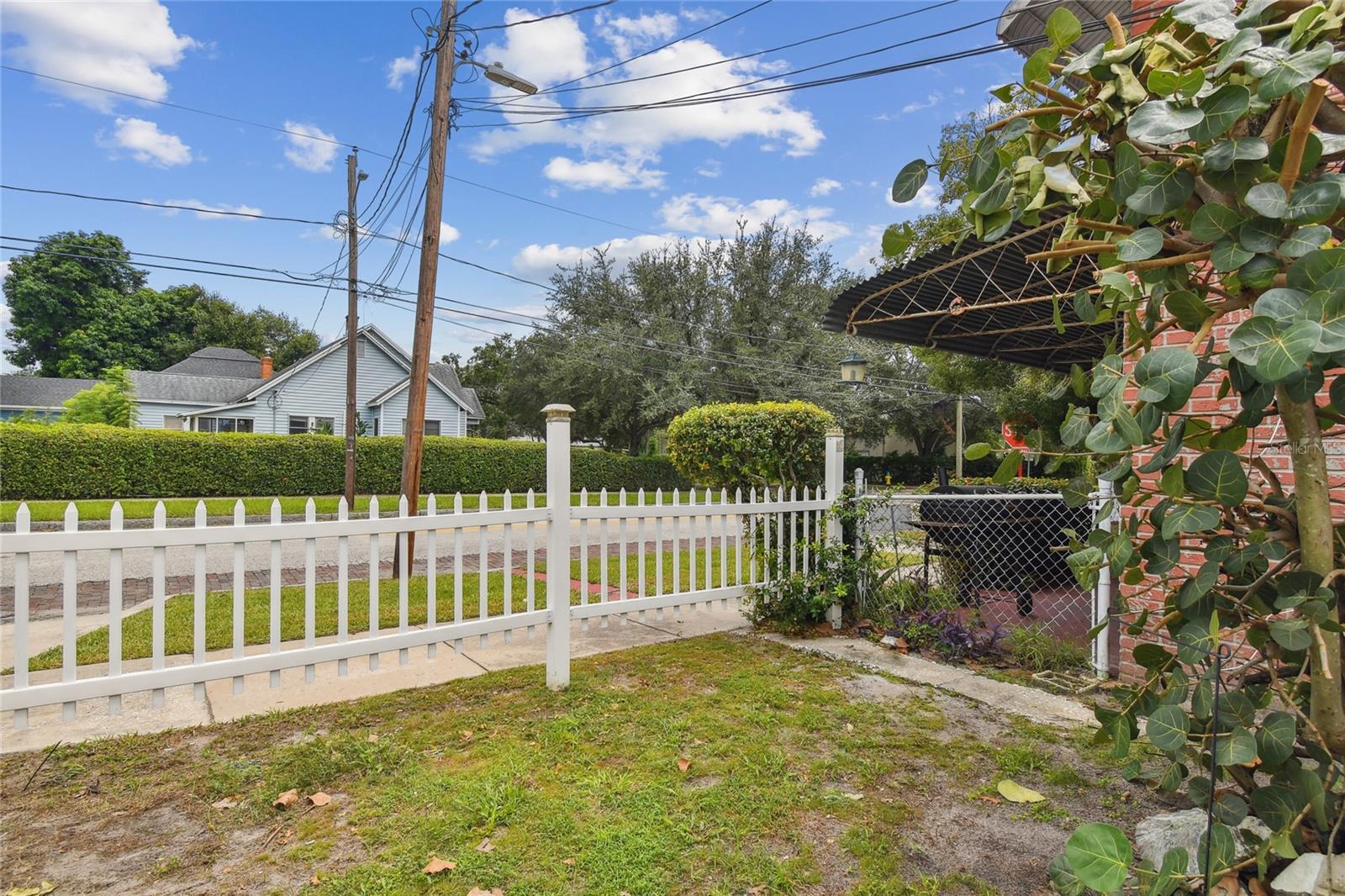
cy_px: 448
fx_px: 672
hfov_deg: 90.0
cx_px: 672
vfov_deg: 67.4
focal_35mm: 18
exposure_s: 1/640
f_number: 7.1
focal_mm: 12
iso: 100
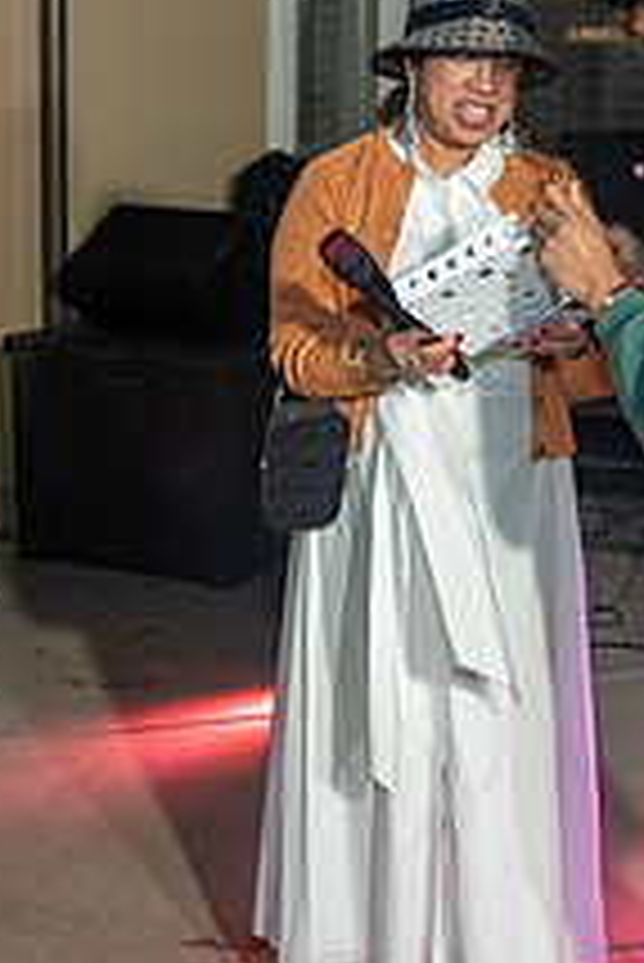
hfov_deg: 20.7
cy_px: 331
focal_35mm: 65
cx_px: 513
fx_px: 1741
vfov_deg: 30.7
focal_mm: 24
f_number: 2.8
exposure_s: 1/160
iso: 1600
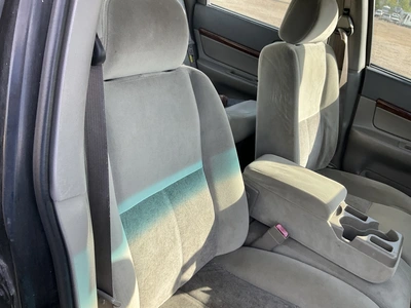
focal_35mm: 29
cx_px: 206
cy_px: 154
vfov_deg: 48.2
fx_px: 344
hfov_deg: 61.7
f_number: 1.8
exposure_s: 1/195
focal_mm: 3
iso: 20
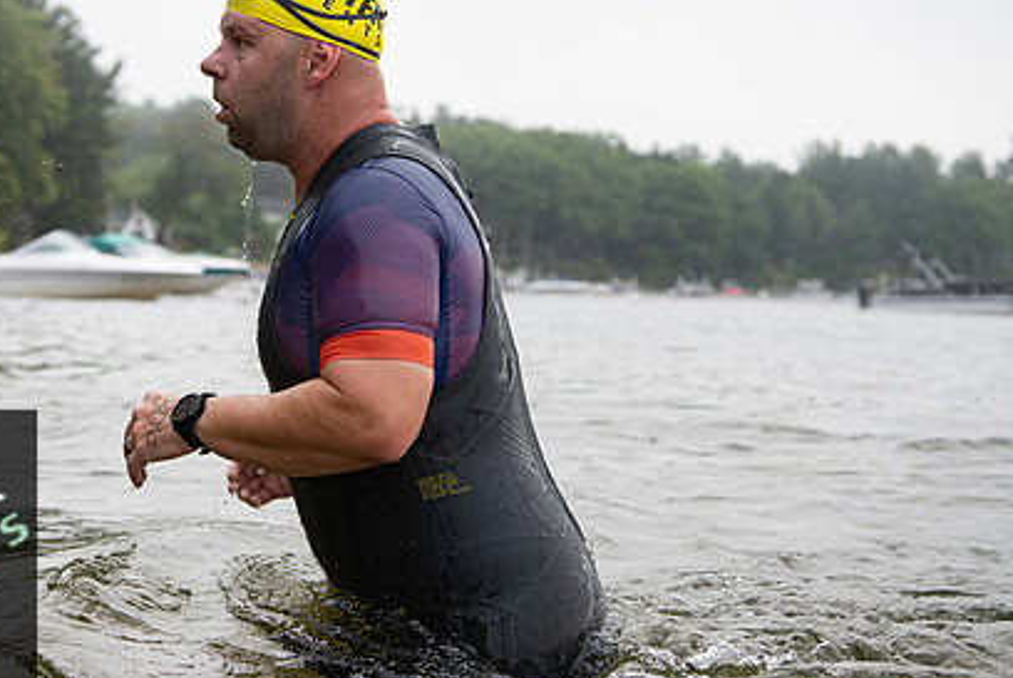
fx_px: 2000
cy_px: 282
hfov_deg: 28.4
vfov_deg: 19.2
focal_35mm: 71
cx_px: 405
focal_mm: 50
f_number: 4
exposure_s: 1/640
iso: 500
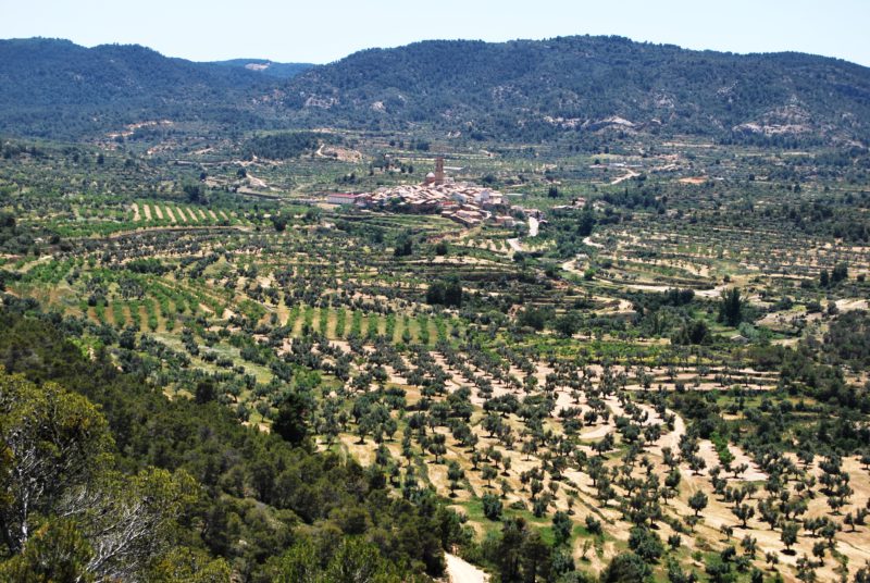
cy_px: 292
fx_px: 1997
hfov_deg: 24.6
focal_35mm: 82
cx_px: 435
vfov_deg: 16.6
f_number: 9
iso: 100
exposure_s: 1/320
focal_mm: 55
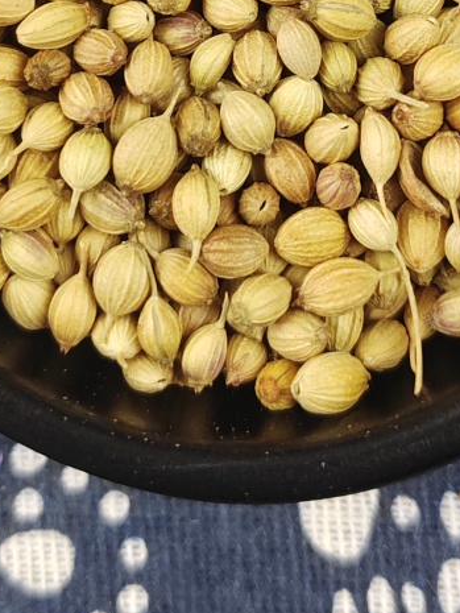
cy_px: 7
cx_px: 254
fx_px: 1381
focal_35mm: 78
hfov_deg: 18.9
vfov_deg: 24.0
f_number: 1.8
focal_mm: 6.14
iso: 800
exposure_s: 1/100
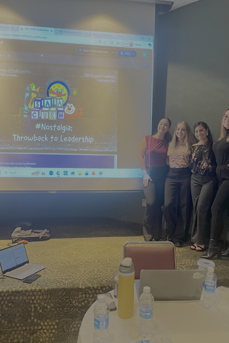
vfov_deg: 65.5
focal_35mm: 28
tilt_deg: -1.3
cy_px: 167
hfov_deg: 46.2
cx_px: 132
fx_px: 267
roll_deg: -2.3
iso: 640
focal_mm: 5.7
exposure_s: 1/40
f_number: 1.5
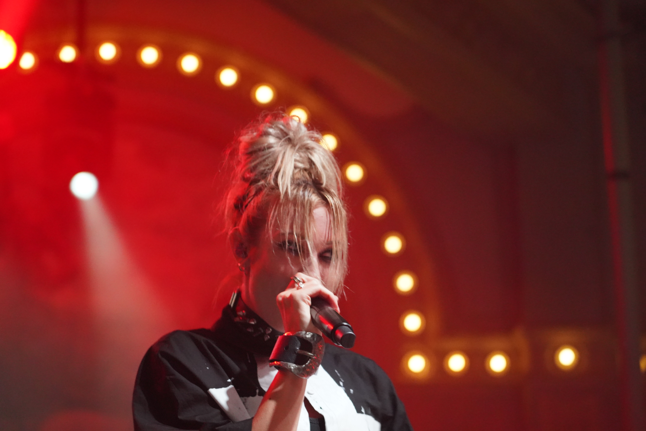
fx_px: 1884
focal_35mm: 105
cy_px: 216
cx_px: 323
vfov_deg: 13.0
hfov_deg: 19.5
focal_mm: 105
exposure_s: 1/60
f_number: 4
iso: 12800
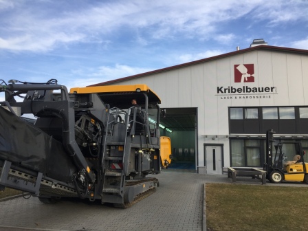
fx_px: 258
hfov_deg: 61.7
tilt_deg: +9.1
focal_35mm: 29
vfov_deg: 48.2
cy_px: 116
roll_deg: -1.8
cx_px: 154
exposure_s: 1/706
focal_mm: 4.15
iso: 32
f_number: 2.2
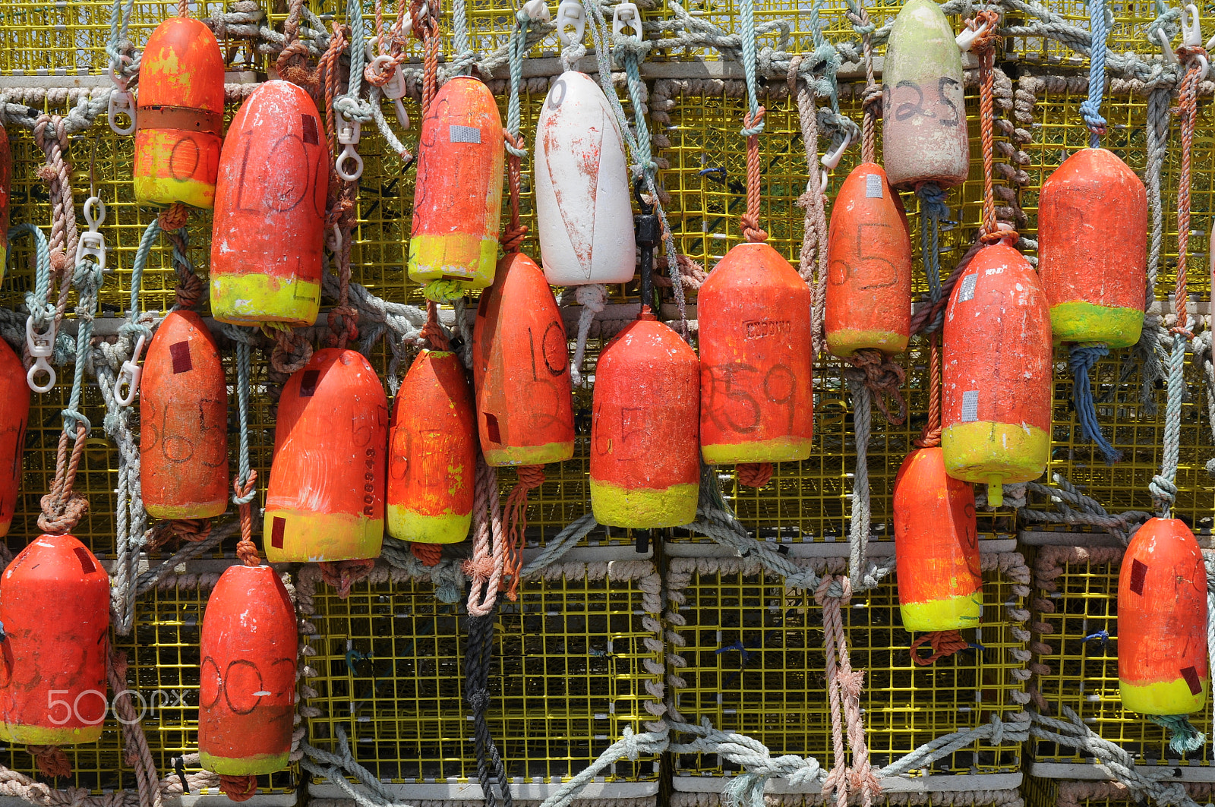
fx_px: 1922
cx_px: 608
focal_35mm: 57
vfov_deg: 23.7
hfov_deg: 35.1
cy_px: 404
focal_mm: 38
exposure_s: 1/125
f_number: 18
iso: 200
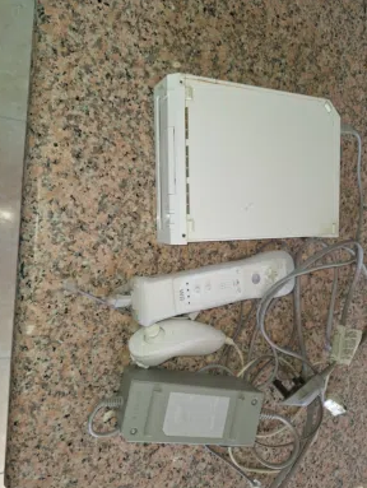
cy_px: 248
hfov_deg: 56.9
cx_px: 177
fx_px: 339
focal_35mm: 24
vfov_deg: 71.5
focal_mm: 5.54
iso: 50
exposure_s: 1/100
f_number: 1.8
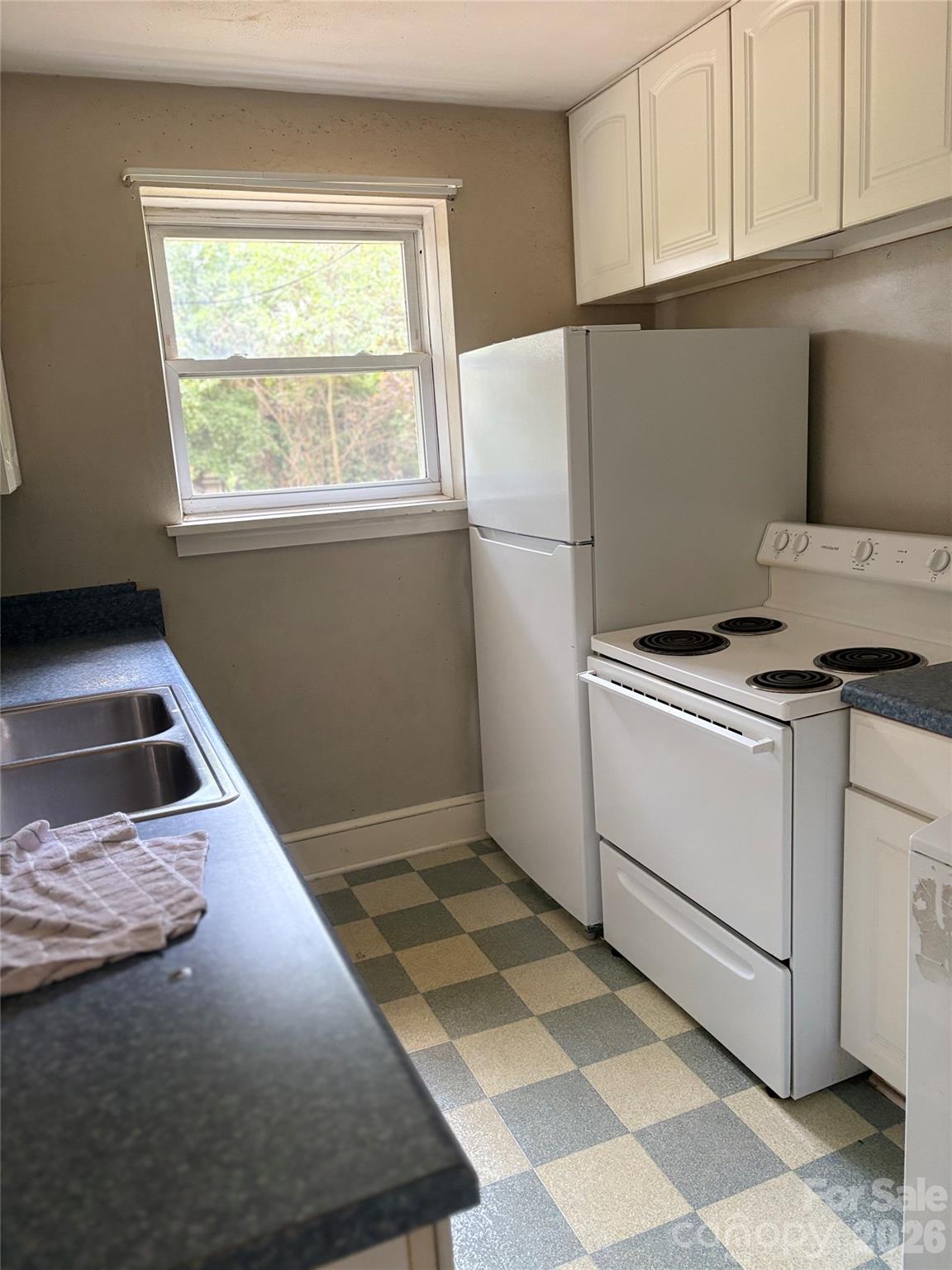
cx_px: 476
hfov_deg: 53.1
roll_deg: +3.1
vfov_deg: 67.3
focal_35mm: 26
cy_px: 635
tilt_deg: -10.7
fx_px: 953
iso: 160
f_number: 1.6
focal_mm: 5.96
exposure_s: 1/60
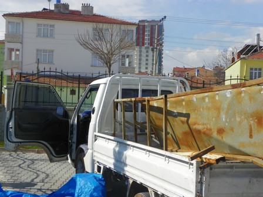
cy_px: 98
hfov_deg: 34.3
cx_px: 132
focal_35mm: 56
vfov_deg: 26.1
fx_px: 425
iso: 64
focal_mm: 9.9
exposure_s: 1/320
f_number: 5.6
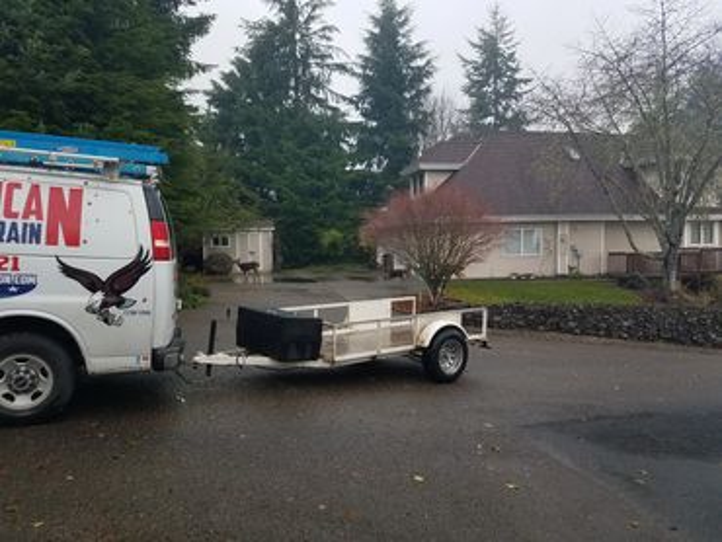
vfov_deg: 53.1
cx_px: 361
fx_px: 543
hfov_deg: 67.3
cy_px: 271
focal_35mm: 26
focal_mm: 4.2
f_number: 1.7
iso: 40
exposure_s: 1/291
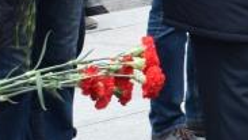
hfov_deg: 7.3
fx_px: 1855
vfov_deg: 4.3
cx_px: 522
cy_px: -75
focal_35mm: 282
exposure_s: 1/160
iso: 400
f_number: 6.3
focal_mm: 32
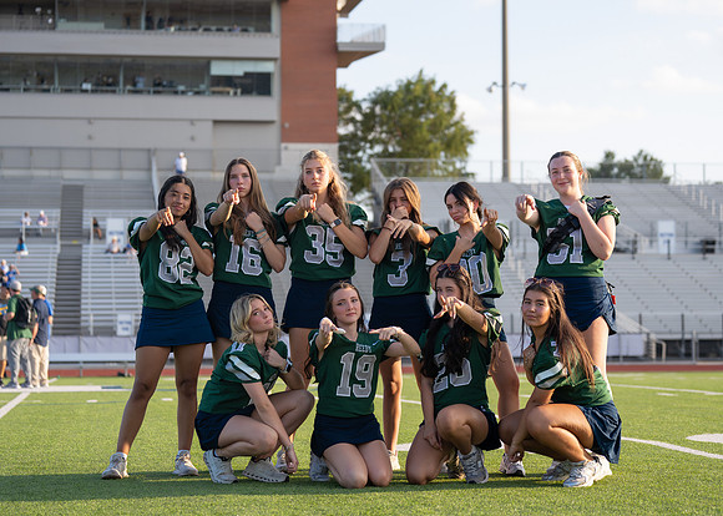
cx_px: 389
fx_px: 1736
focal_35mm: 85
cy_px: 232
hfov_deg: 23.5
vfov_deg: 16.9
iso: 125
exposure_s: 1/640
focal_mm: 70
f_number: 2.8
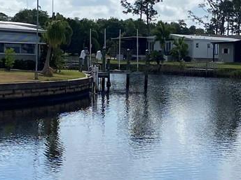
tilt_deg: -4.9
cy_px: 117
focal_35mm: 121
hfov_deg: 15.9
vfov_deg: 12.2
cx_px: 252
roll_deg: -1.3
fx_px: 842
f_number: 1.8
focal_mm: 4.25
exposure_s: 1/6757
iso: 32
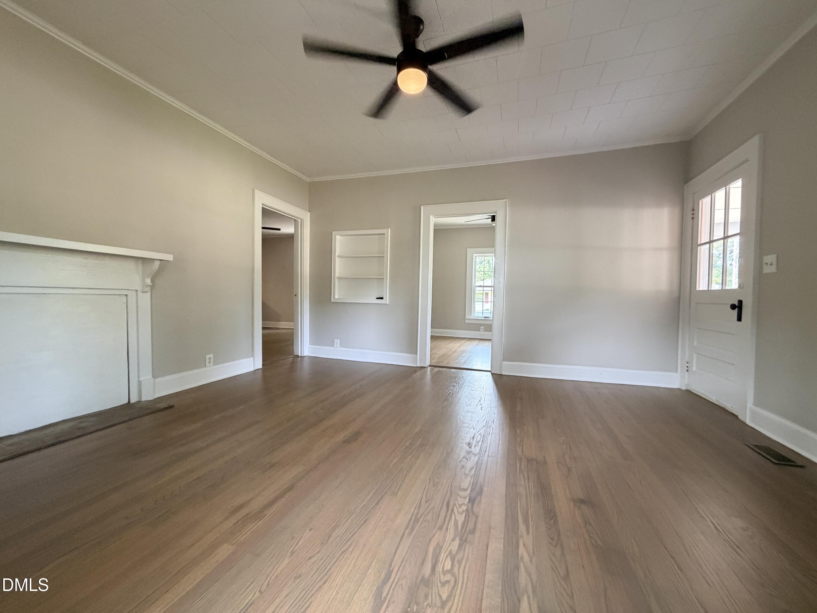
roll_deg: -0.6
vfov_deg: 85.7
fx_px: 330
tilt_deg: -1.2
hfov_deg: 102.1
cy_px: 306
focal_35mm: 14
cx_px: 408
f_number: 2.2
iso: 320
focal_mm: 2.22
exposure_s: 1/61
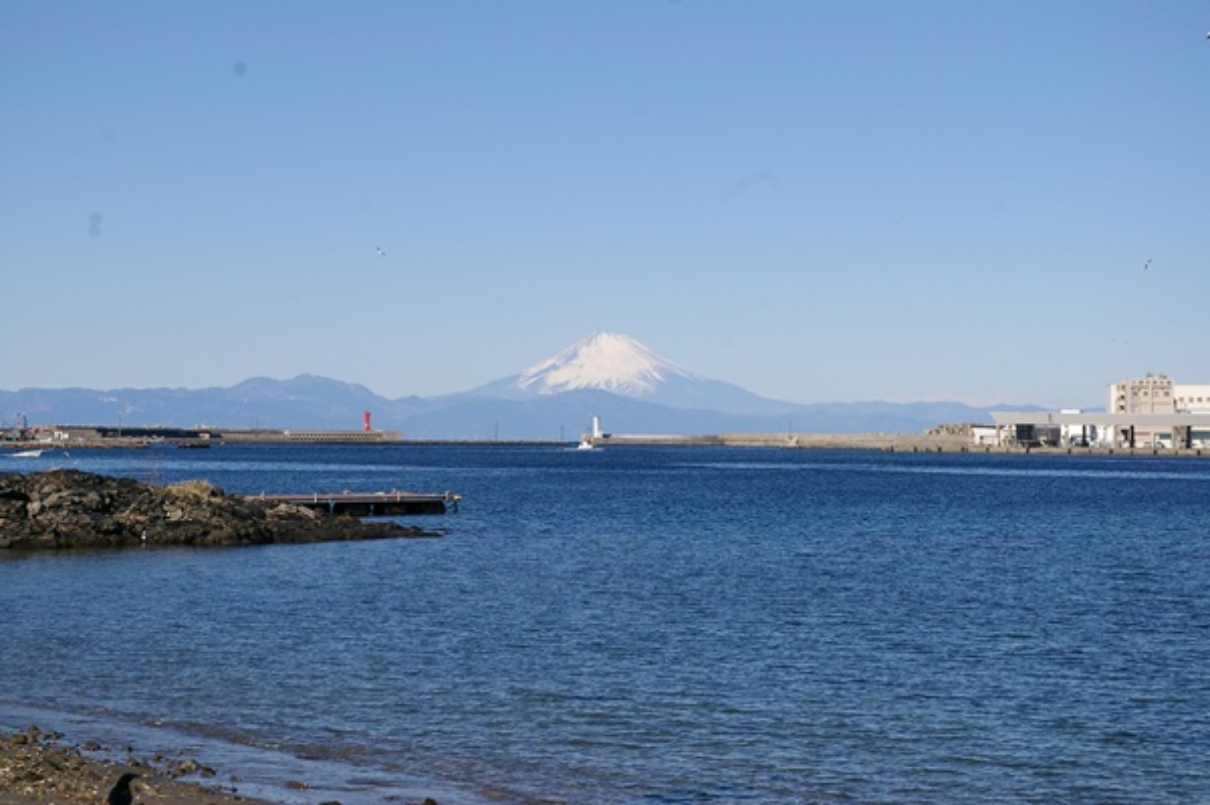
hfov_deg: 24.6
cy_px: 402
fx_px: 2771
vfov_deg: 16.5
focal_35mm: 82
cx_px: 605
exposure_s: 1/500
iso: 200
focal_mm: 55
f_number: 11
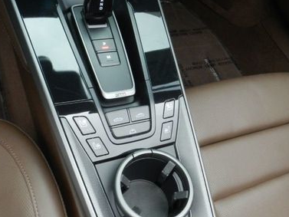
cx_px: 161
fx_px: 326
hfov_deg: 47.8
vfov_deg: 36.8
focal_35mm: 39
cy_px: 107
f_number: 8
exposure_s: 1/25
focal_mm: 4
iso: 360
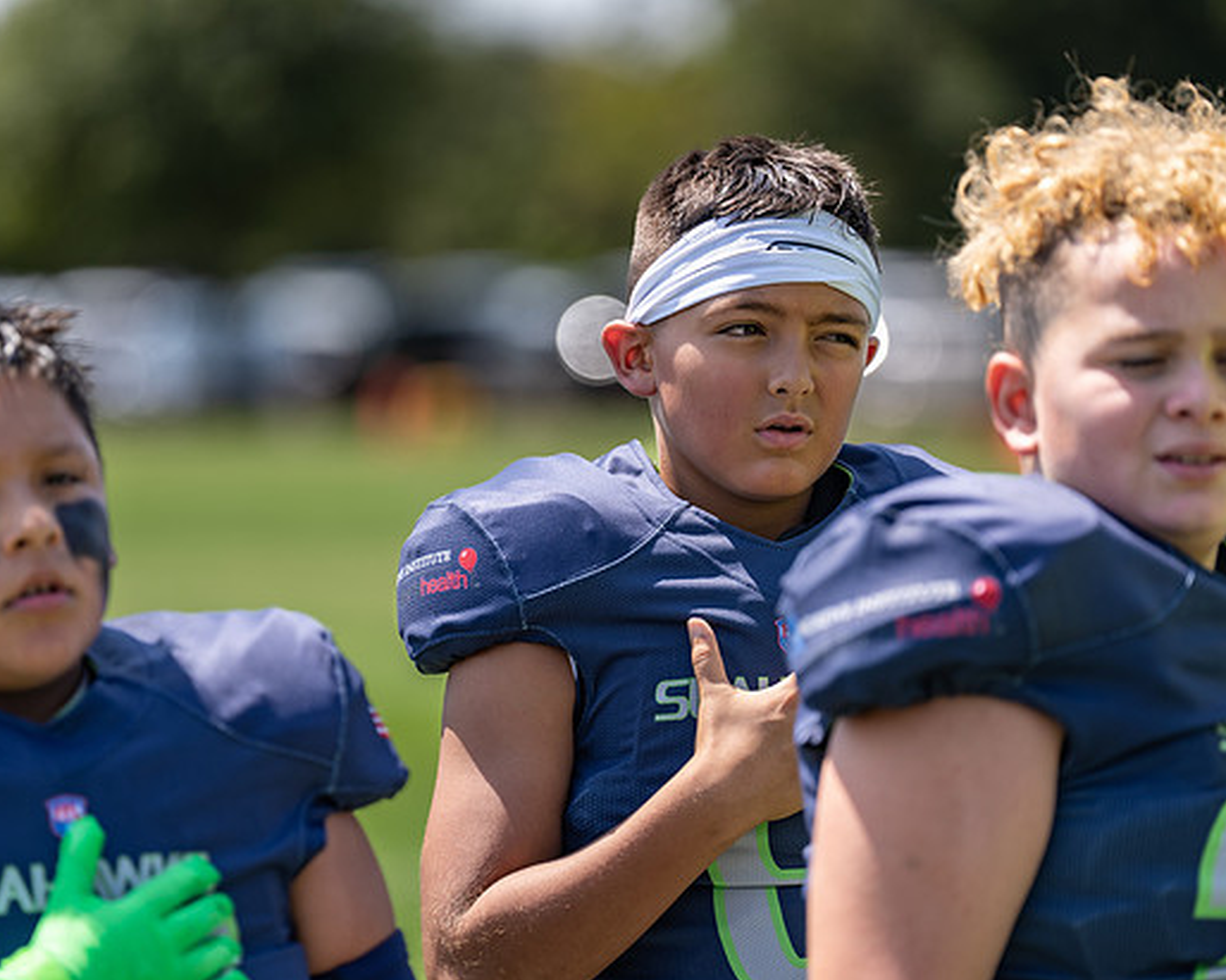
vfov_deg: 7.6
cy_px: 491
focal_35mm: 203
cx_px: 642
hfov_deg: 9.5
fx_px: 7364
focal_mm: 170
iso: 100
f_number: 2.8
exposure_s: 1/800
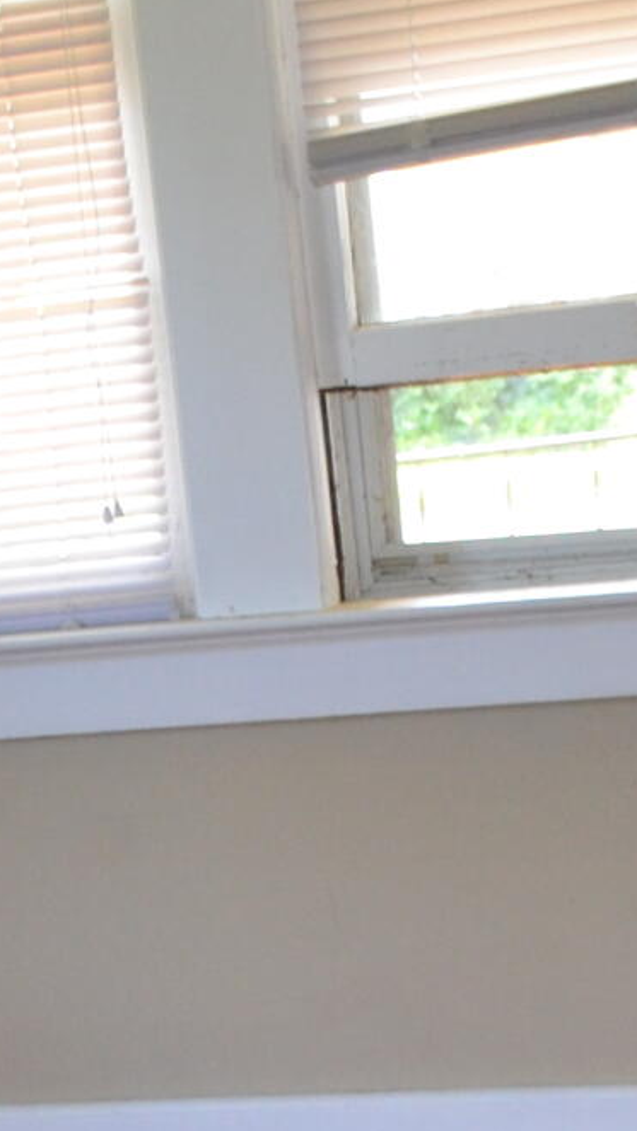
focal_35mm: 128
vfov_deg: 16.3
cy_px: 1249
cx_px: -292
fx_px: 3843
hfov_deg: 9.2
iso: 640
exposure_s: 1/60
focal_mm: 18
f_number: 3.5
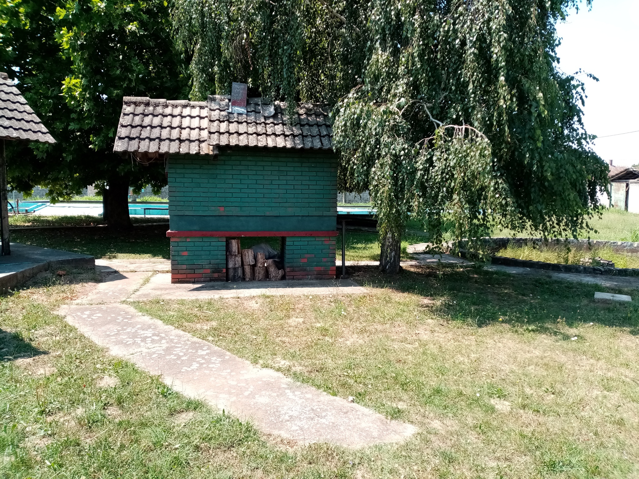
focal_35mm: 26
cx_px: 320
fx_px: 480
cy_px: 240
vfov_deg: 53.1
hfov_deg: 67.3
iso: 106
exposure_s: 1/463
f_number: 1.8
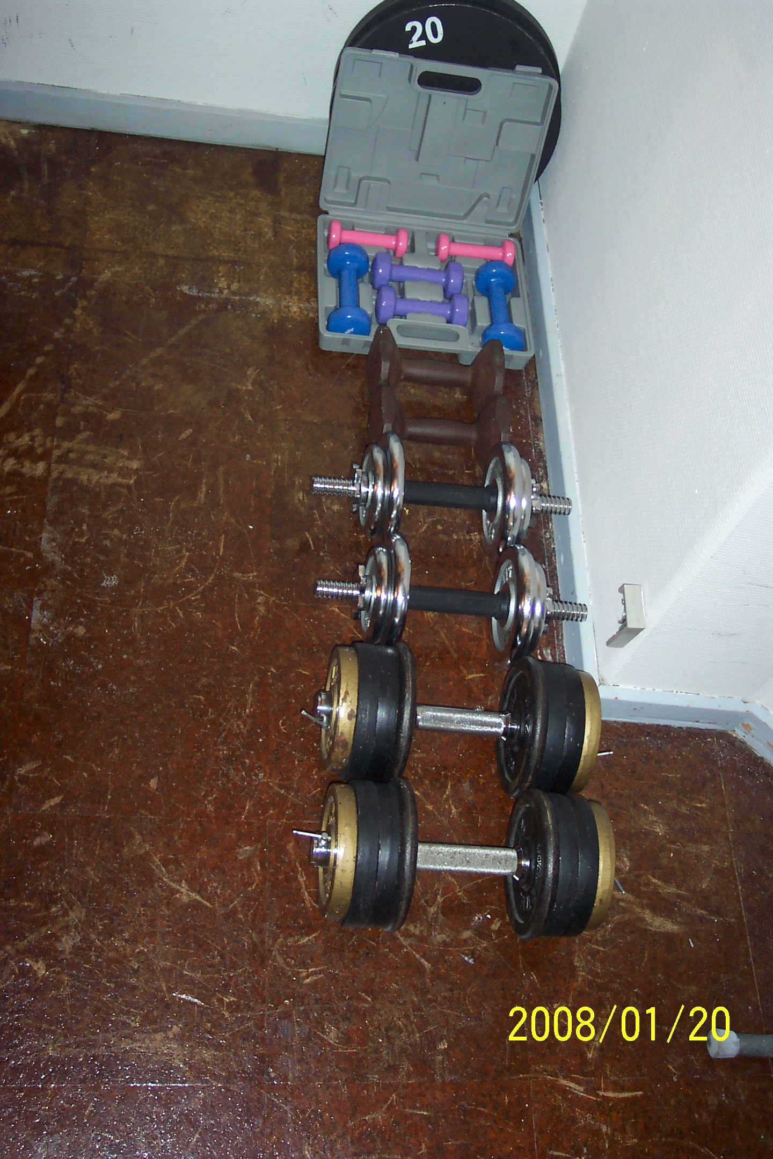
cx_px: 386
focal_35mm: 38
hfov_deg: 35.1
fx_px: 1224
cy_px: 580
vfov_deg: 50.7
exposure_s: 1/30
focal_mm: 8
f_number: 2.8
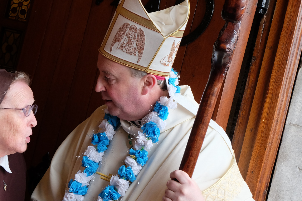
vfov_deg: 21.6
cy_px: 110
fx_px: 528
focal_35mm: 63
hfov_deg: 31.9
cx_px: 135
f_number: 5
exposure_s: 1/100
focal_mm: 25.6
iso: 800
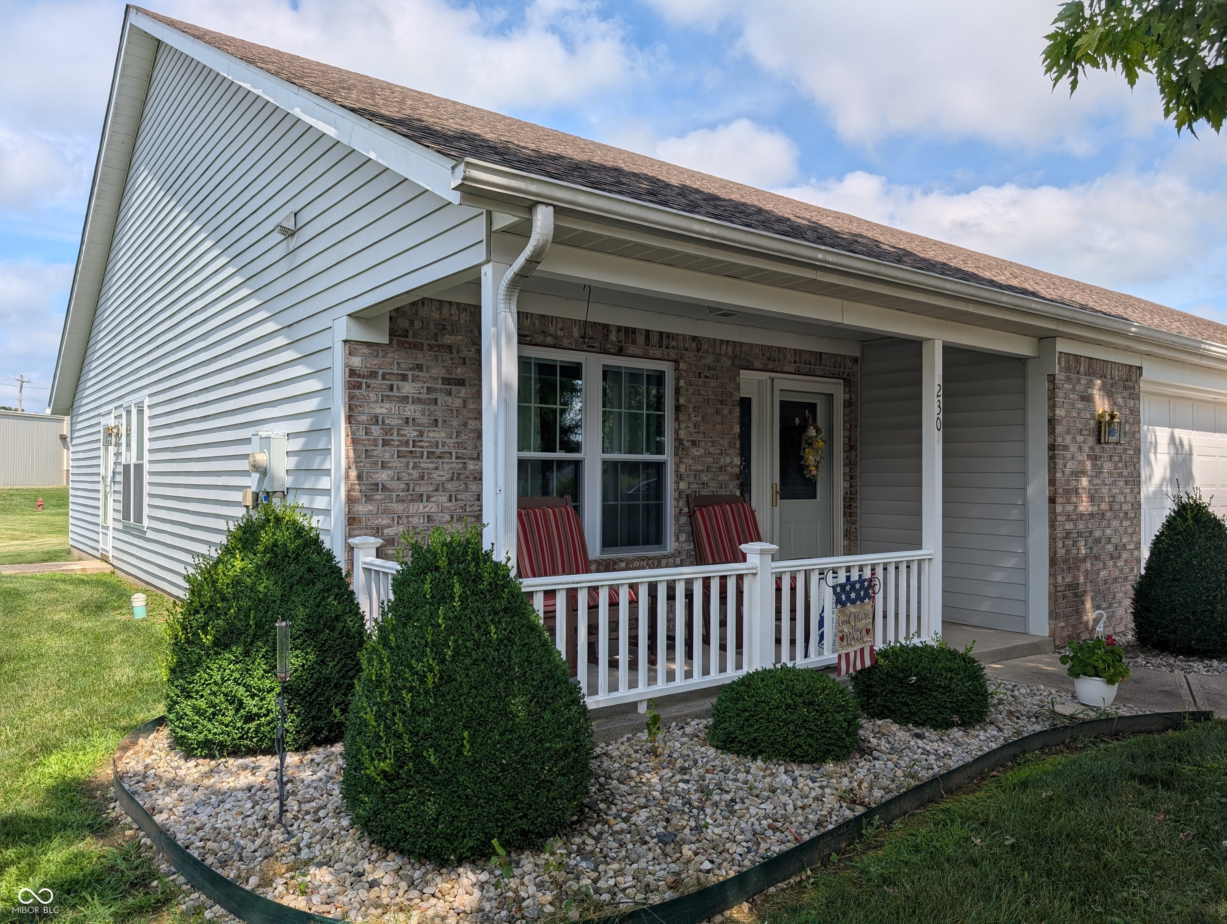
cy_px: 462
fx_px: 852
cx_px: 614
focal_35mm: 24
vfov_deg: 56.9
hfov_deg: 71.5
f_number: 1.68
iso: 20
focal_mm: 6.9
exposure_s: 1/5682
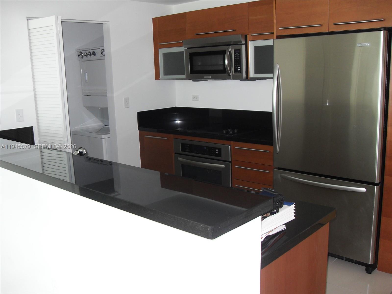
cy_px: 147
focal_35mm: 34
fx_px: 385
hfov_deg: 54.0
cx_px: 196
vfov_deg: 41.8
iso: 100
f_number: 2.8
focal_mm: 6.3
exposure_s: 1/45
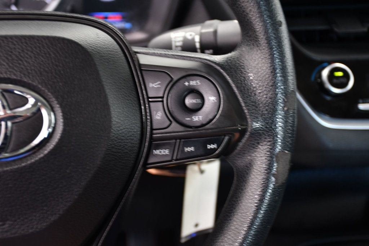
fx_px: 738
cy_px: 123
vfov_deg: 18.9
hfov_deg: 28.1
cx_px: 184
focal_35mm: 72
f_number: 4.5
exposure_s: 1/15
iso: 400
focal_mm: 48
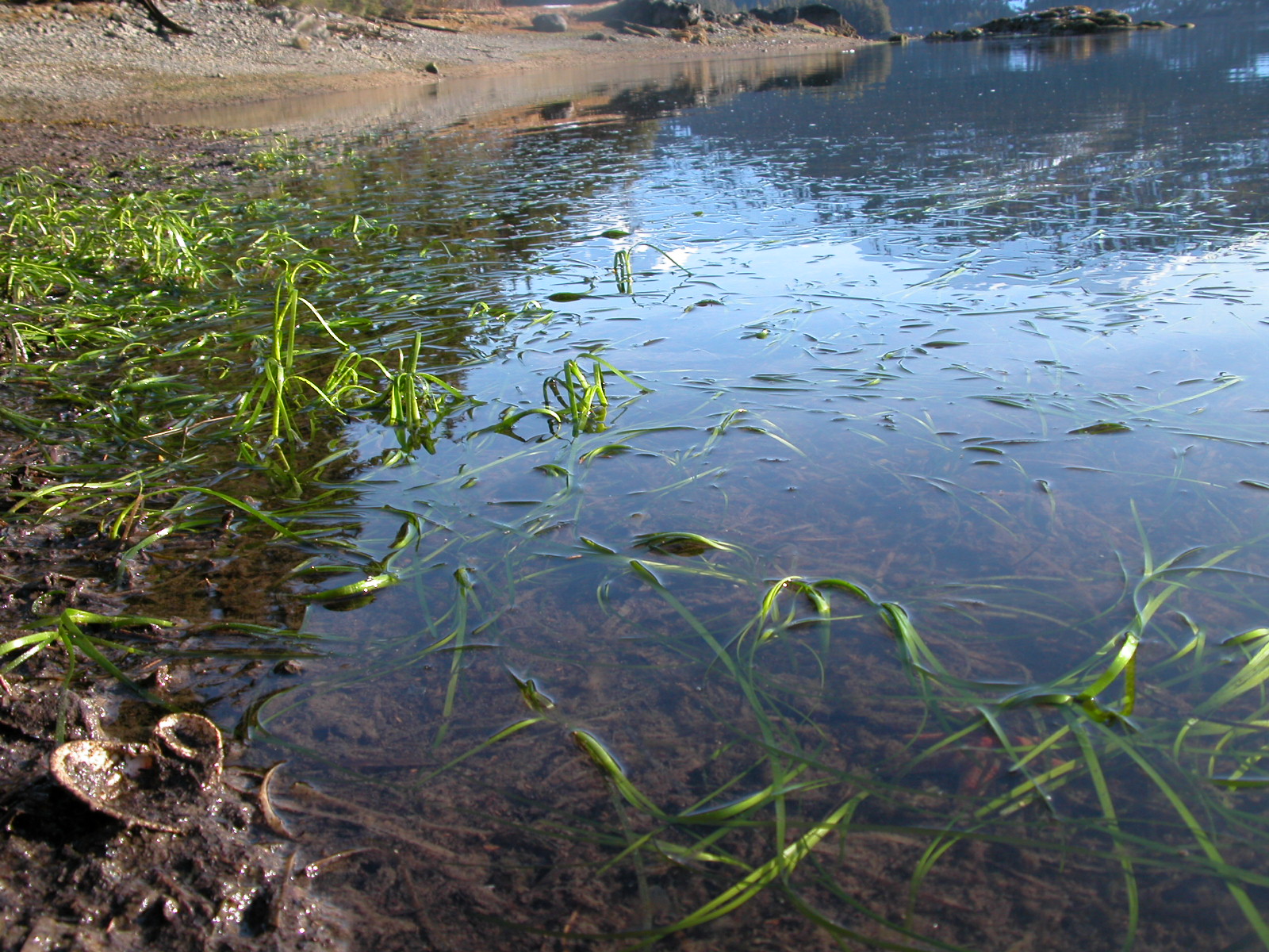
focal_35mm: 34
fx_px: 1246
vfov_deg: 41.8
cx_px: 634
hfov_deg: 54.0
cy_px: 476
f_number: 4
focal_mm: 8.9
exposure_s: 1/217
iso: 100
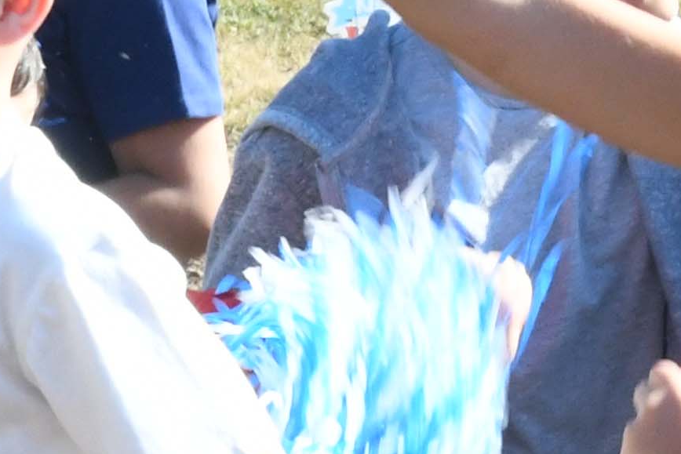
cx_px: 240
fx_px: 9951
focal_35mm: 526
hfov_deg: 3.9
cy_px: 826
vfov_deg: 2.6
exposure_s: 1/200
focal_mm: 55
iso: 1600
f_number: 25
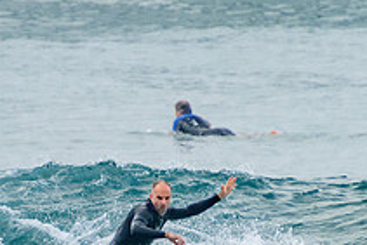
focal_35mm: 1510
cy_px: 254
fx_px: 15404
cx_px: 179
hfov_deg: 1.4
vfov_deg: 0.9
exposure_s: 1/1250
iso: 500
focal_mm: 400
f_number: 5.6
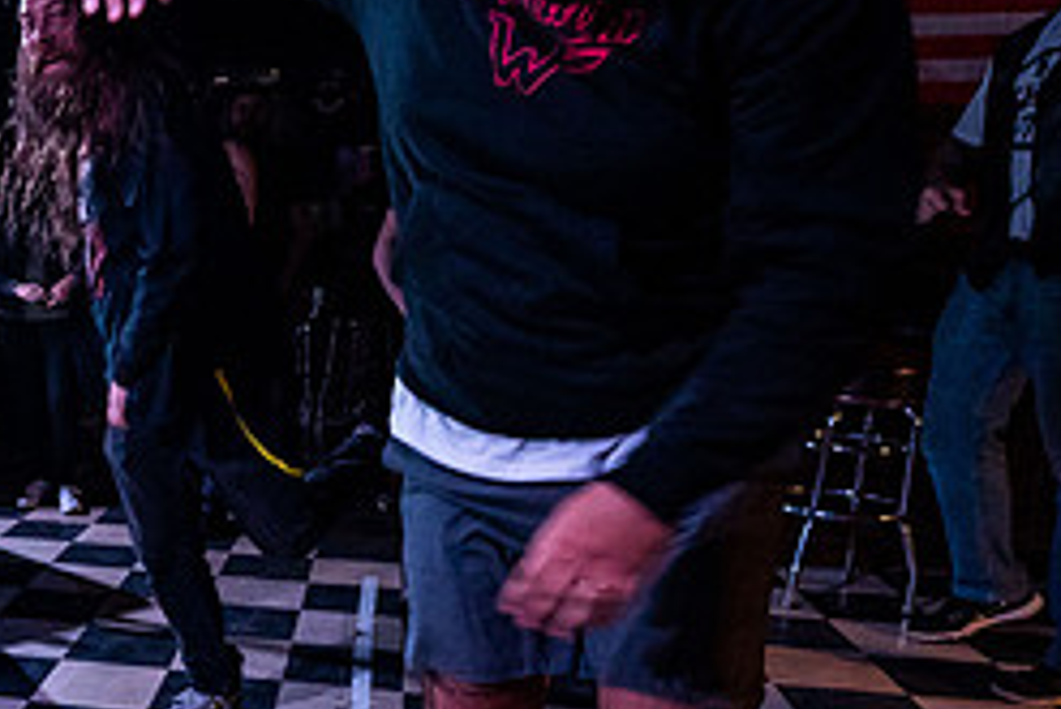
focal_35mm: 37
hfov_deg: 45.1
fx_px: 1091
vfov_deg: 35.5
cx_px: 34
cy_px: 488
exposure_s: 1/200
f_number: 2.8
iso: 2000
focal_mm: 14
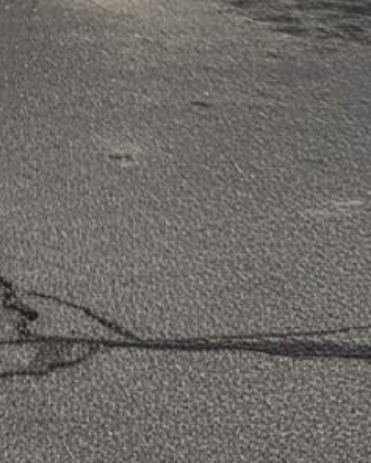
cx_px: 31
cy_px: -275
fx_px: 1248
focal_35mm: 91
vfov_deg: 18.2
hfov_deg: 16.7
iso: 1269
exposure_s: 1/1937
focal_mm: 6.4
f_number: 1.8
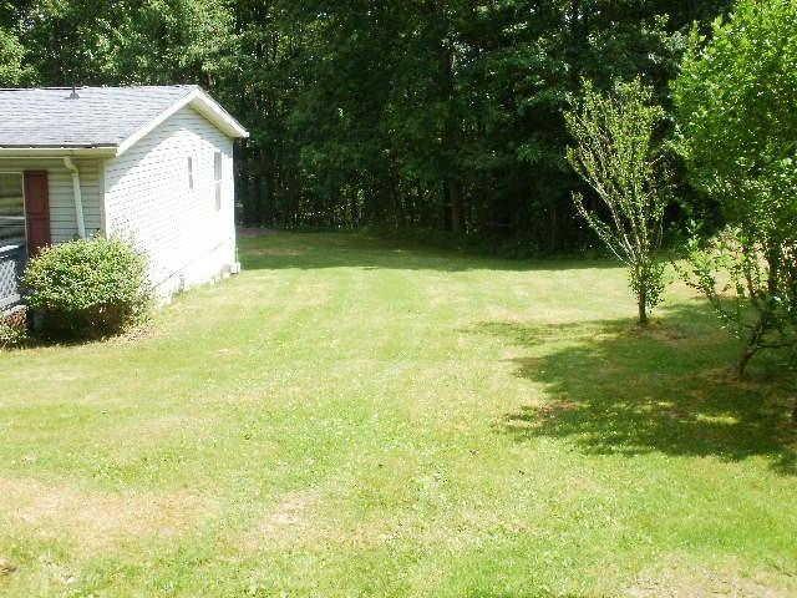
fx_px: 829
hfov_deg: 51.4
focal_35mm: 36
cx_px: 398
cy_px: 299
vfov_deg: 39.7
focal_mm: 6.3
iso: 100
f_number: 5.6
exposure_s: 1/160
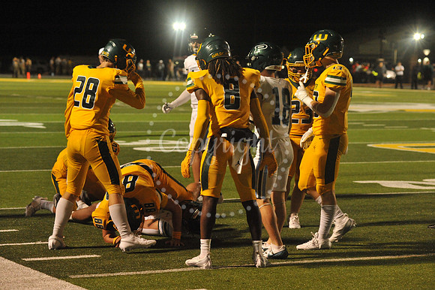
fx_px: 1449
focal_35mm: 120
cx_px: 218
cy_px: 145
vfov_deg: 11.4
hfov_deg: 17.1
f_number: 5
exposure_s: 1/250
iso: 6400
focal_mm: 120
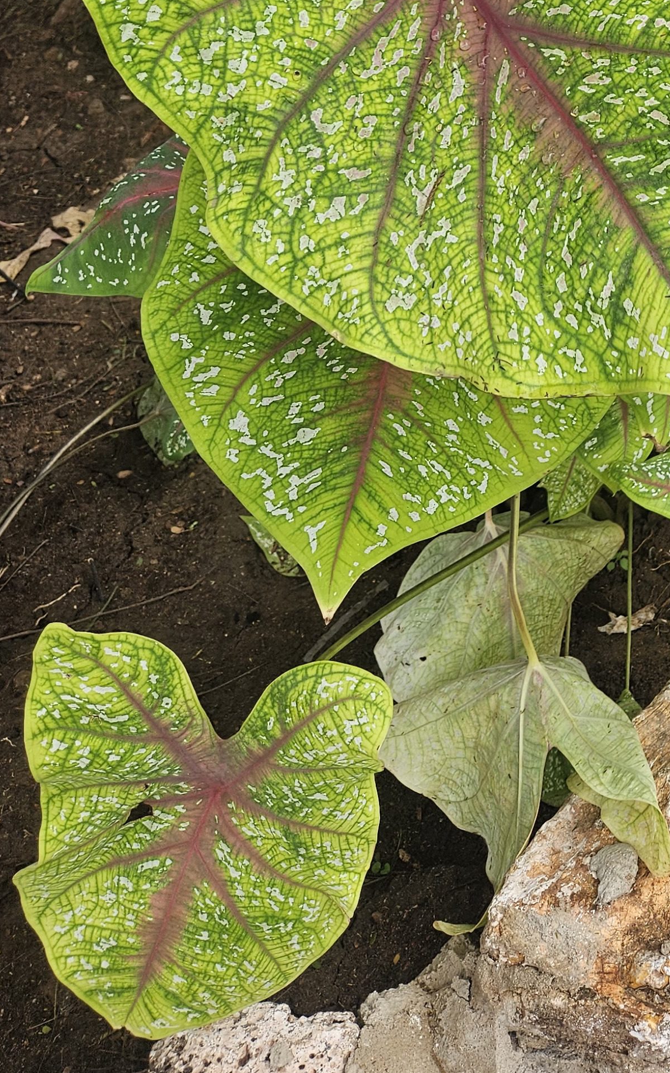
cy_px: 6
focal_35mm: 51
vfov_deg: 35.8
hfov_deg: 23.0
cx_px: 831
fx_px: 1490
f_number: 1.8
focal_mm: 5.4
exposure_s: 1/254
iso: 25
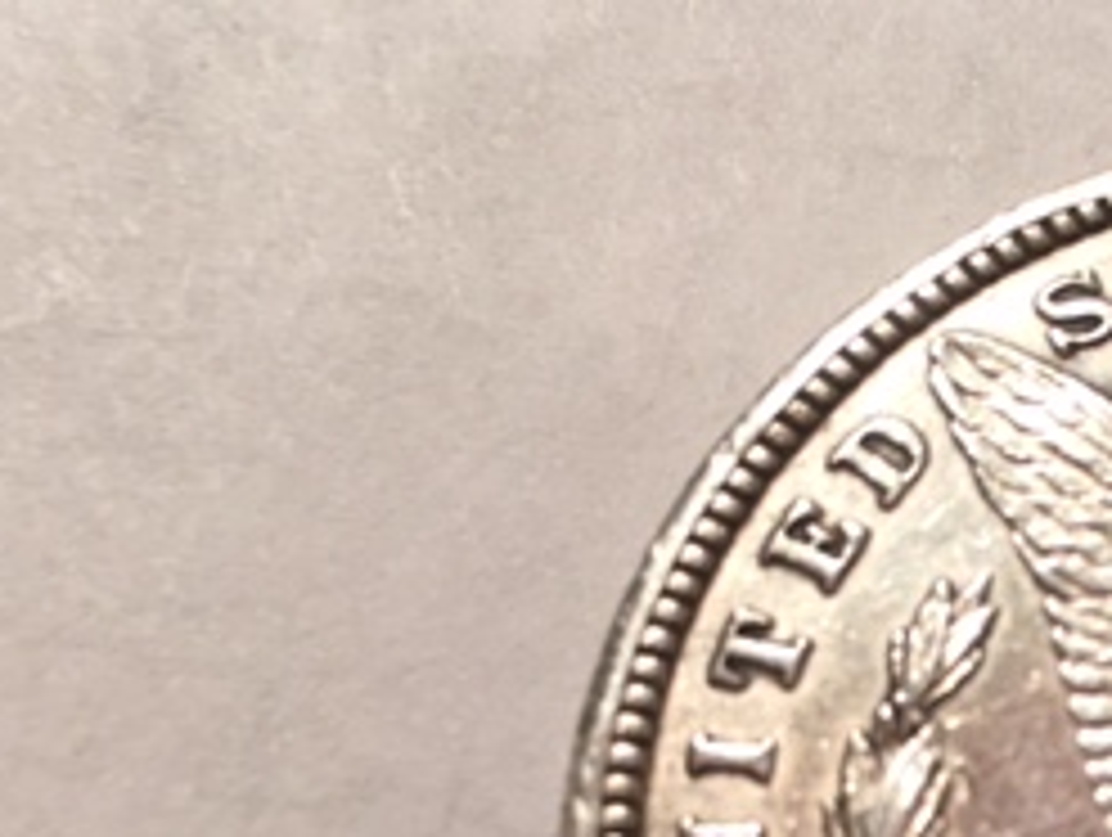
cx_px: 1121
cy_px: 864
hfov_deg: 24.7
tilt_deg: -68.4
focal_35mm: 75
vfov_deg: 19.1
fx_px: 2413
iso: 25
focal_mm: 4.15
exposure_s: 1/15
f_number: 2.2
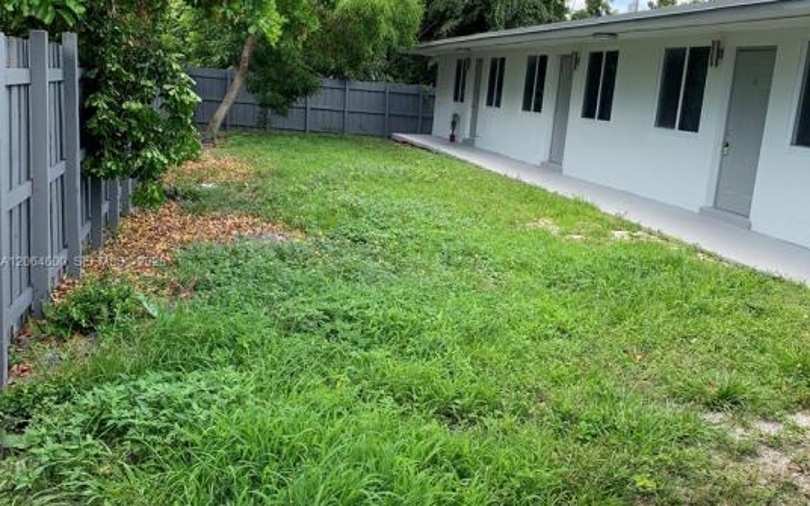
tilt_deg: -11.7
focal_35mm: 37
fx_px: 817
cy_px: 263
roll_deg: -4.9
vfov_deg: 34.4
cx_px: 407
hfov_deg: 52.7
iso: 25
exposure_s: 1/291
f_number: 1.8
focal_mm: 4.25
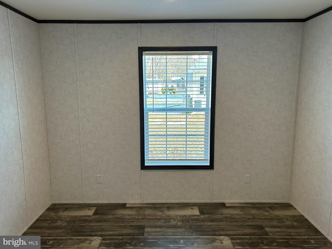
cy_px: 124
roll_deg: +0.5
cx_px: 166
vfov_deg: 53.1
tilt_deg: -8.6
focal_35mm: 26
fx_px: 249
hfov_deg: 67.3
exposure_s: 1/120
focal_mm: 5.7
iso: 64
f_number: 1.5
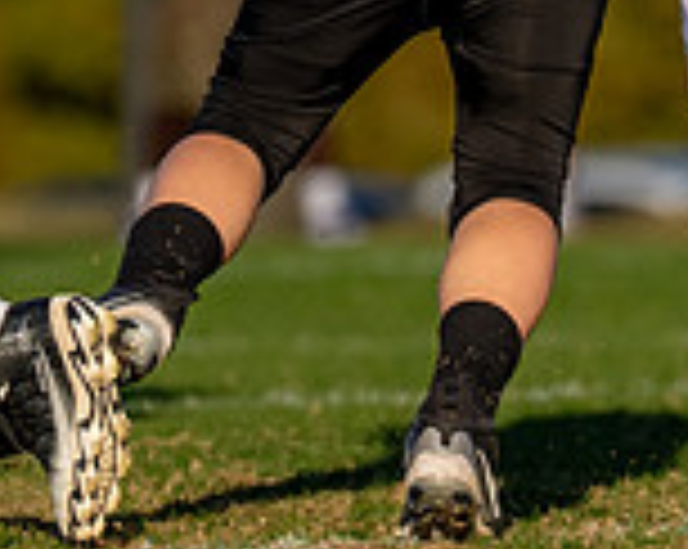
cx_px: 237
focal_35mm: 1377
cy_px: -36
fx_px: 28003
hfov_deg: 1.4
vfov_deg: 1.1
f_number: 2.8
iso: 200
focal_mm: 200
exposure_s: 1/4000
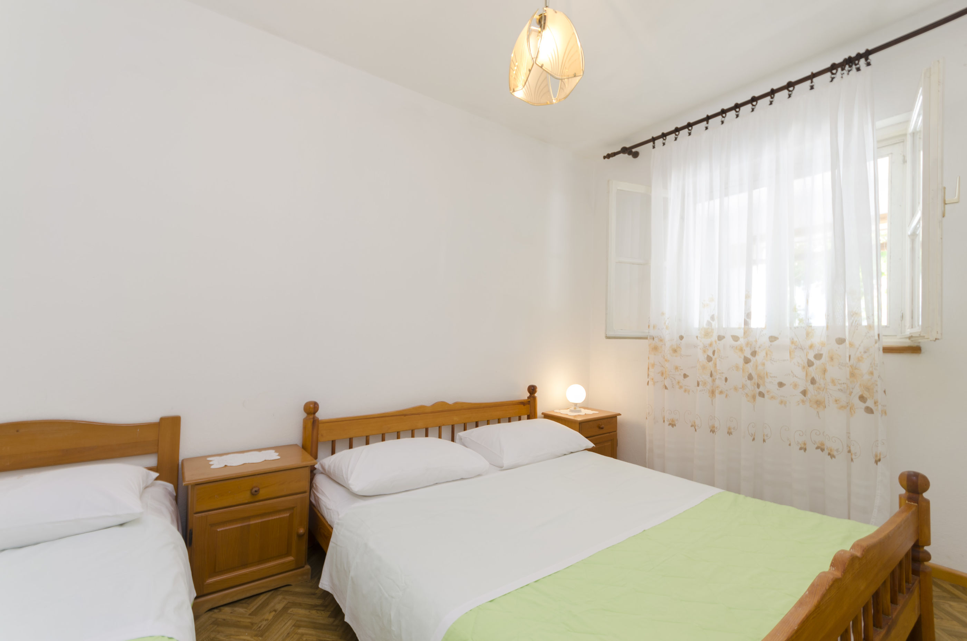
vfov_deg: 77.1
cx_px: 484
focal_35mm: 15
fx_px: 402
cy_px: 320
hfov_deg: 100.5
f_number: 6.3
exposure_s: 1/4
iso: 100
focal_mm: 10
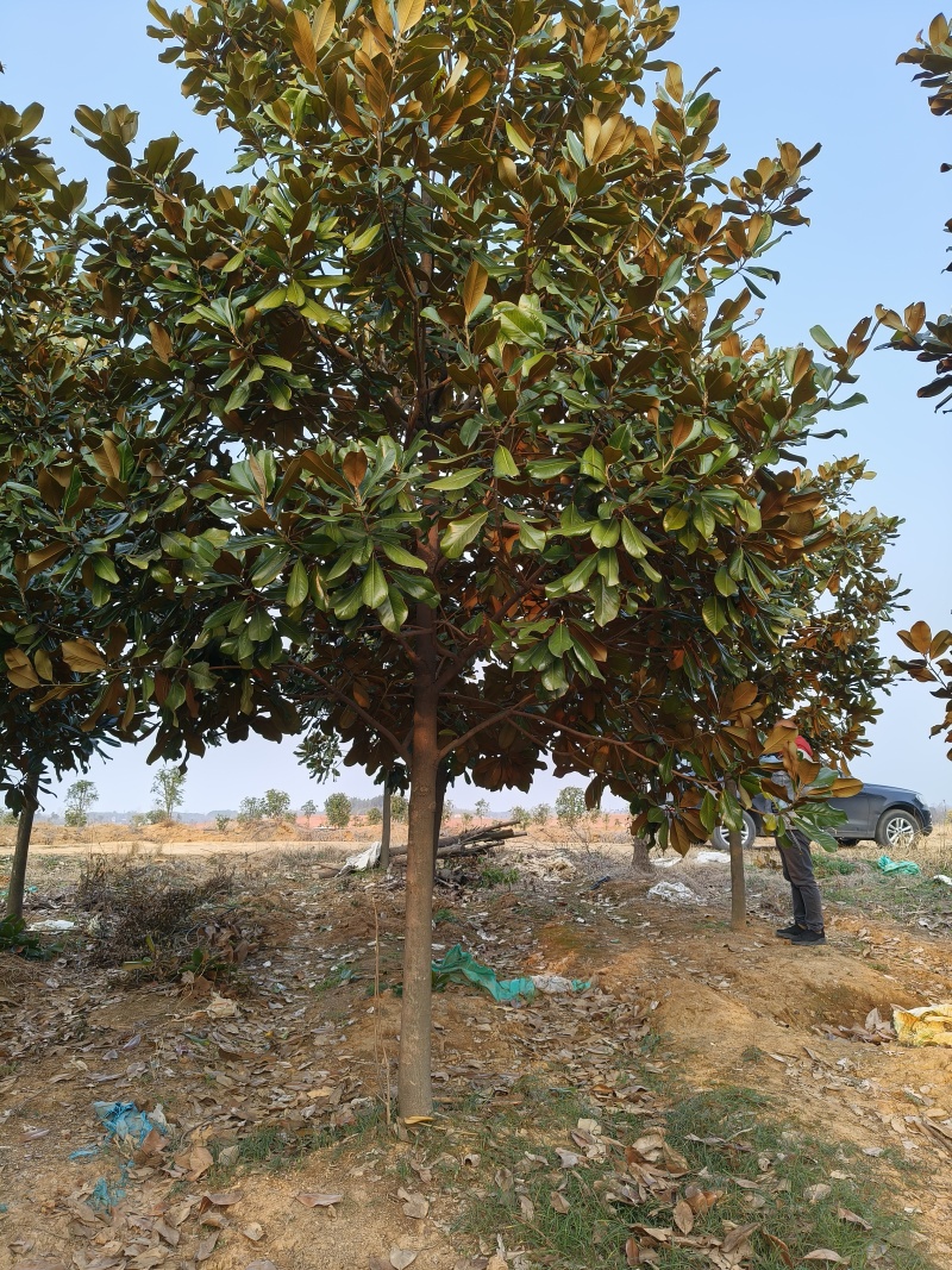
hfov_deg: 53.1
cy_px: 635
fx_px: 954
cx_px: 476
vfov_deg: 67.3
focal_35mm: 26
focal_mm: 4.84
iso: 80
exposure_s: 1/354
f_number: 1.8
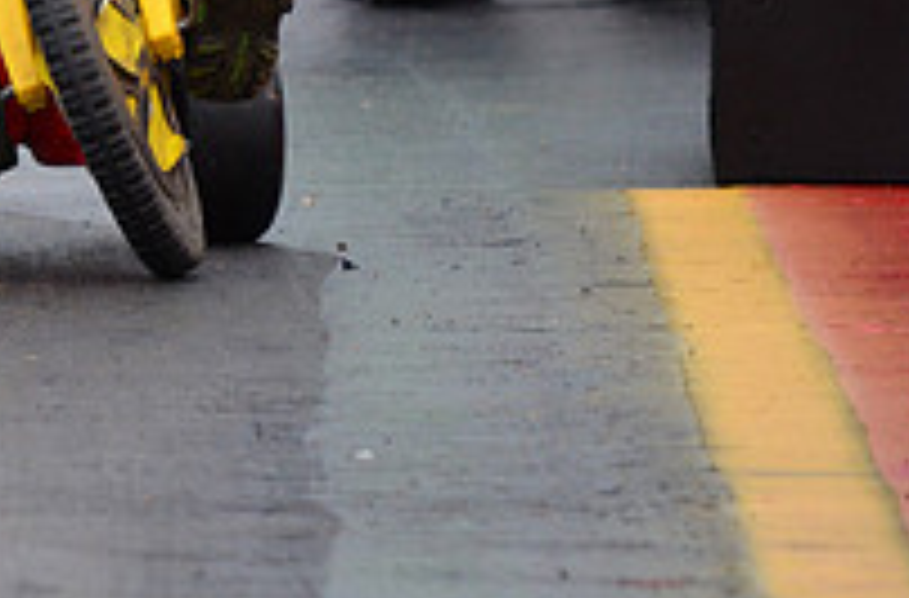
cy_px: -153
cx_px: -171
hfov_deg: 2.7
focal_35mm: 755
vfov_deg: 1.8
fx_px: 19001
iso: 1000
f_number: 6.3
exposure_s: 1/2500
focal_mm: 175
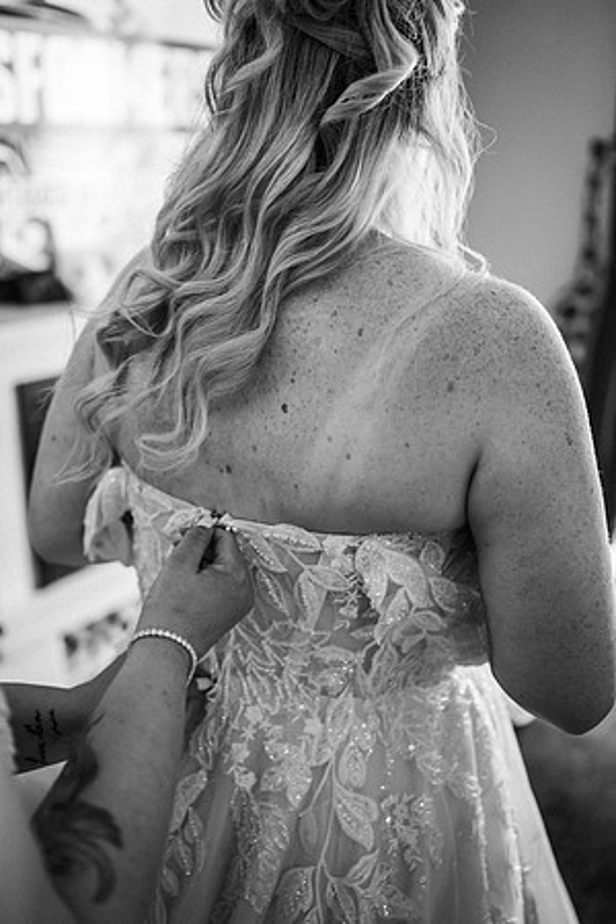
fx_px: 898
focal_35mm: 35
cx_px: 308
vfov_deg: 54.4
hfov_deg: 37.9
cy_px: 462
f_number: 1.8
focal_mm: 35
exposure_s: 1/250
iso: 2000
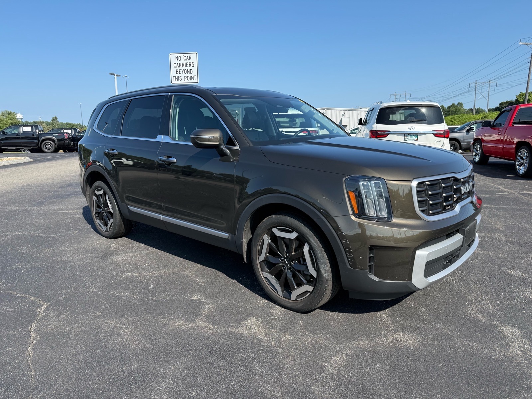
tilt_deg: -8.9
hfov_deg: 71.6
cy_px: 200
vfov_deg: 56.8
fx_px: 369
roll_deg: +1.4
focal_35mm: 24
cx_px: 266
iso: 80
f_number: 1.78
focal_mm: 6.76
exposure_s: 1/2703
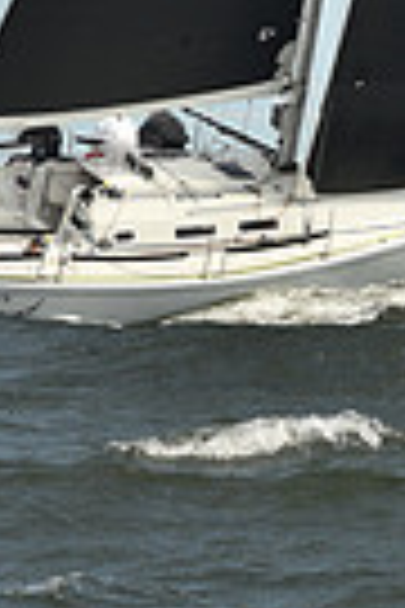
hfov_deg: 3.3
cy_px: -540
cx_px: 398
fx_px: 7121
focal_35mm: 422
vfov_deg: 4.8
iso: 250
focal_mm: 98
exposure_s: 1/800
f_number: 9
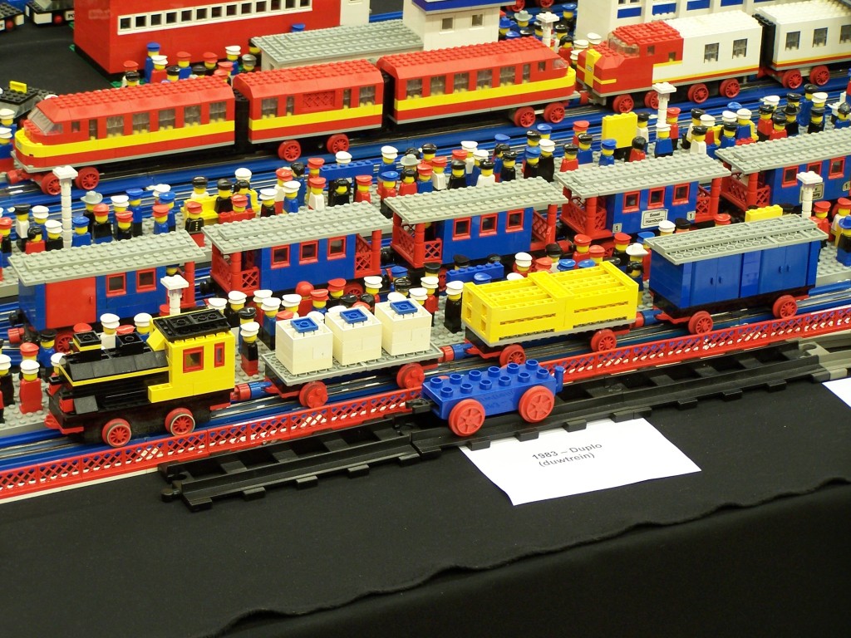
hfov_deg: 18.7
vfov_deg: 14.1
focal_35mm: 105
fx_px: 2581
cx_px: 426
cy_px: 319
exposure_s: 1/2
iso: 80
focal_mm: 17.5
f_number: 3.2
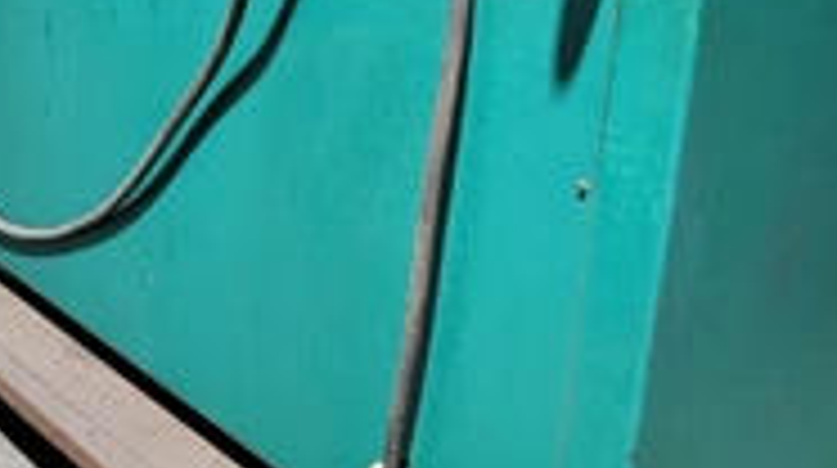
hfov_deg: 34.4
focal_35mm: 61
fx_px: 1352
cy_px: 153
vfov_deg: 19.6
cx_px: 396
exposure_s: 1/40
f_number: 1.8
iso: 400
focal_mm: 5.4
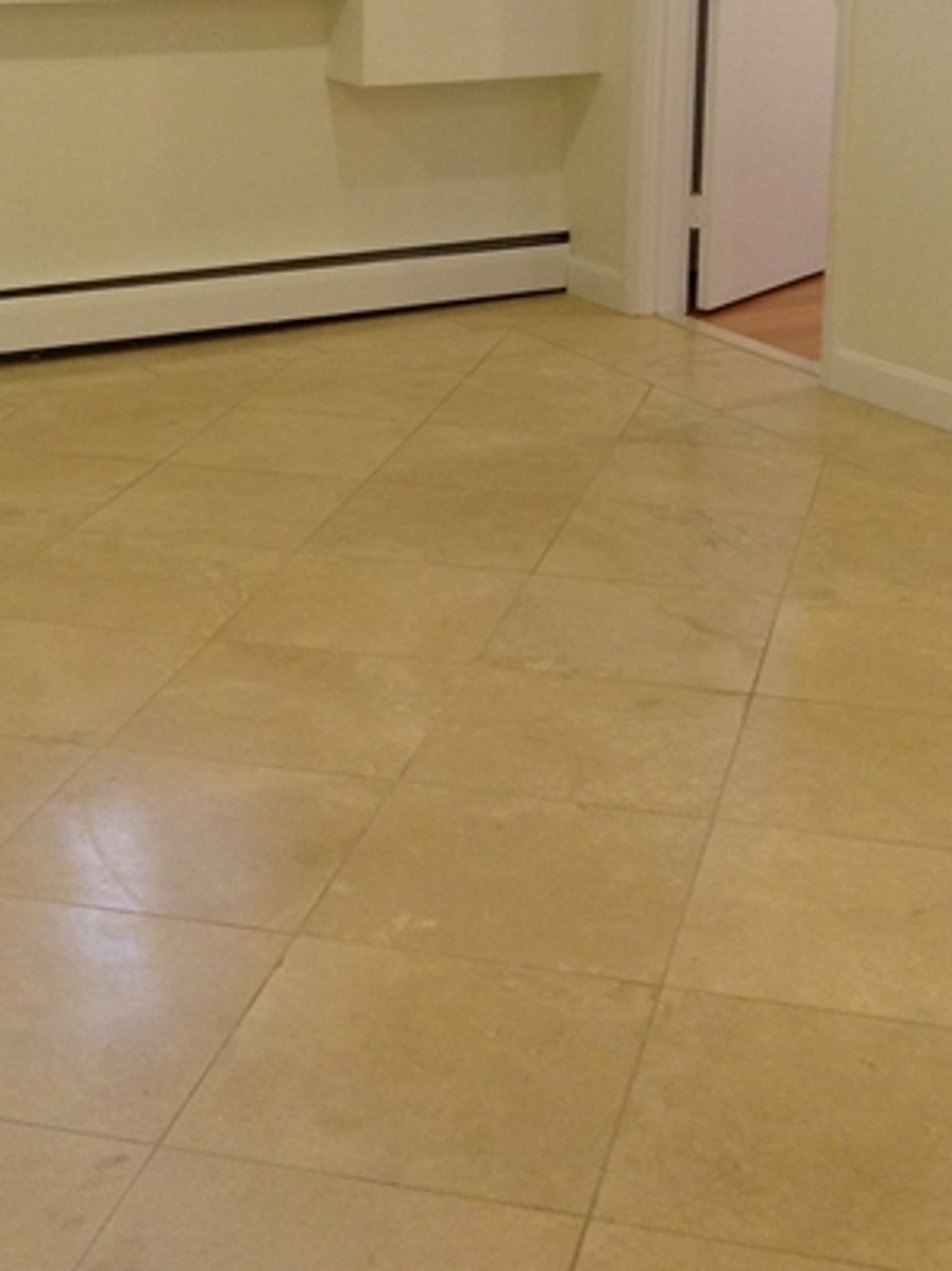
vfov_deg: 29.9
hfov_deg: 23.3
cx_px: 465
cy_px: 234
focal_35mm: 63
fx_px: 2313
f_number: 2.4
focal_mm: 3.3
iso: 64
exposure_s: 1/24
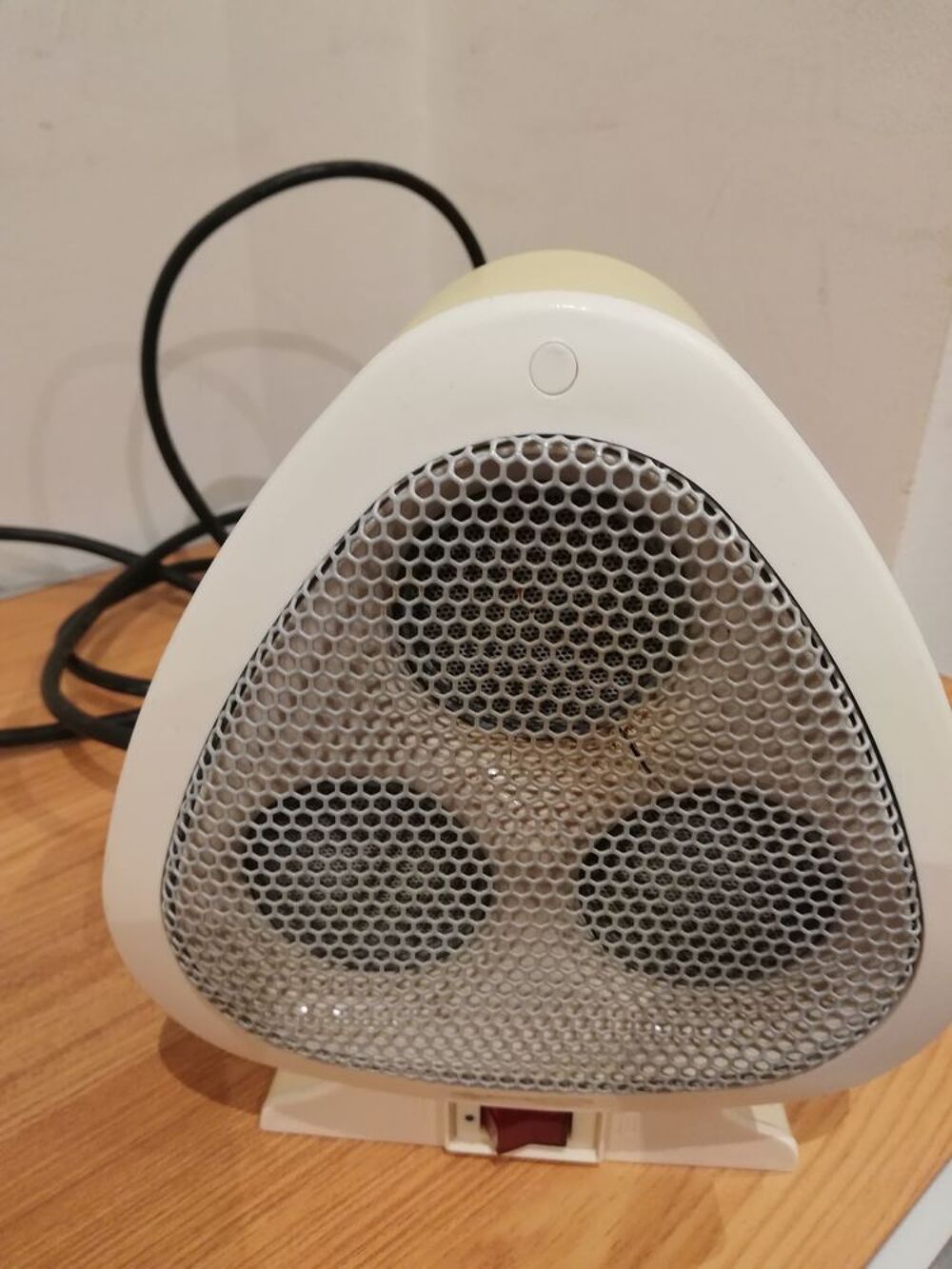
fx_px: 990
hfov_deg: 51.4
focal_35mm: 27
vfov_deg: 65.3
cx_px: 476
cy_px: 634
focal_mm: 3.81
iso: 320
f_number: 2.2
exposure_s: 1/30
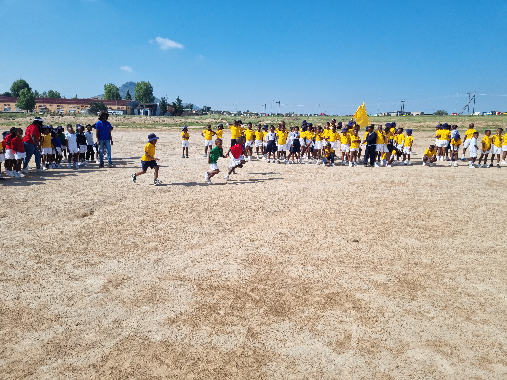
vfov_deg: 53.1
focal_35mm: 26
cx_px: 254
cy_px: 190
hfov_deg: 67.3
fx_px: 381
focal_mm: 5.4
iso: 50
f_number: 1.8
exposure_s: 1/3636
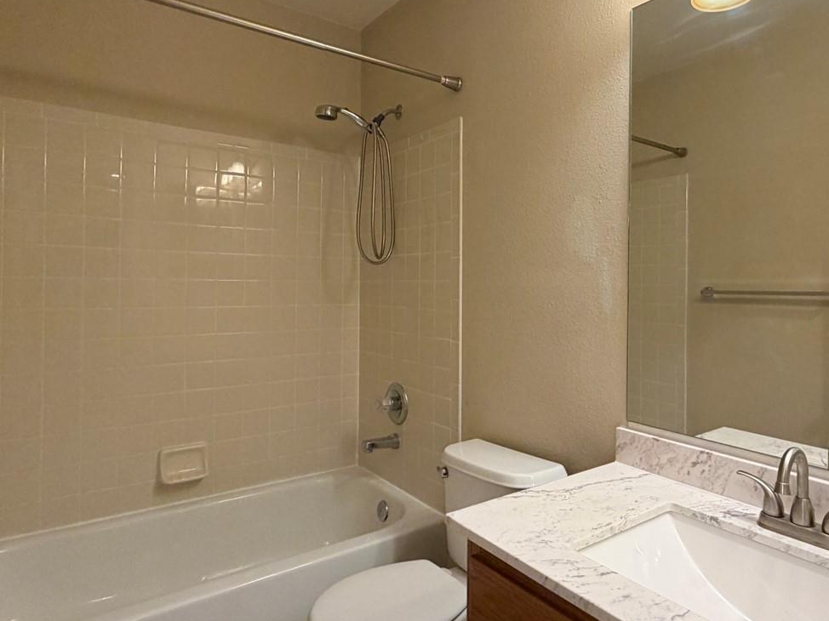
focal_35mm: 23
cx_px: 477
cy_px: 282
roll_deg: -2.3
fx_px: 551
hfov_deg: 73.5
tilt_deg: -2.2
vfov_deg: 58.8
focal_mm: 2.22
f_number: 2.2
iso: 200
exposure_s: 1/60
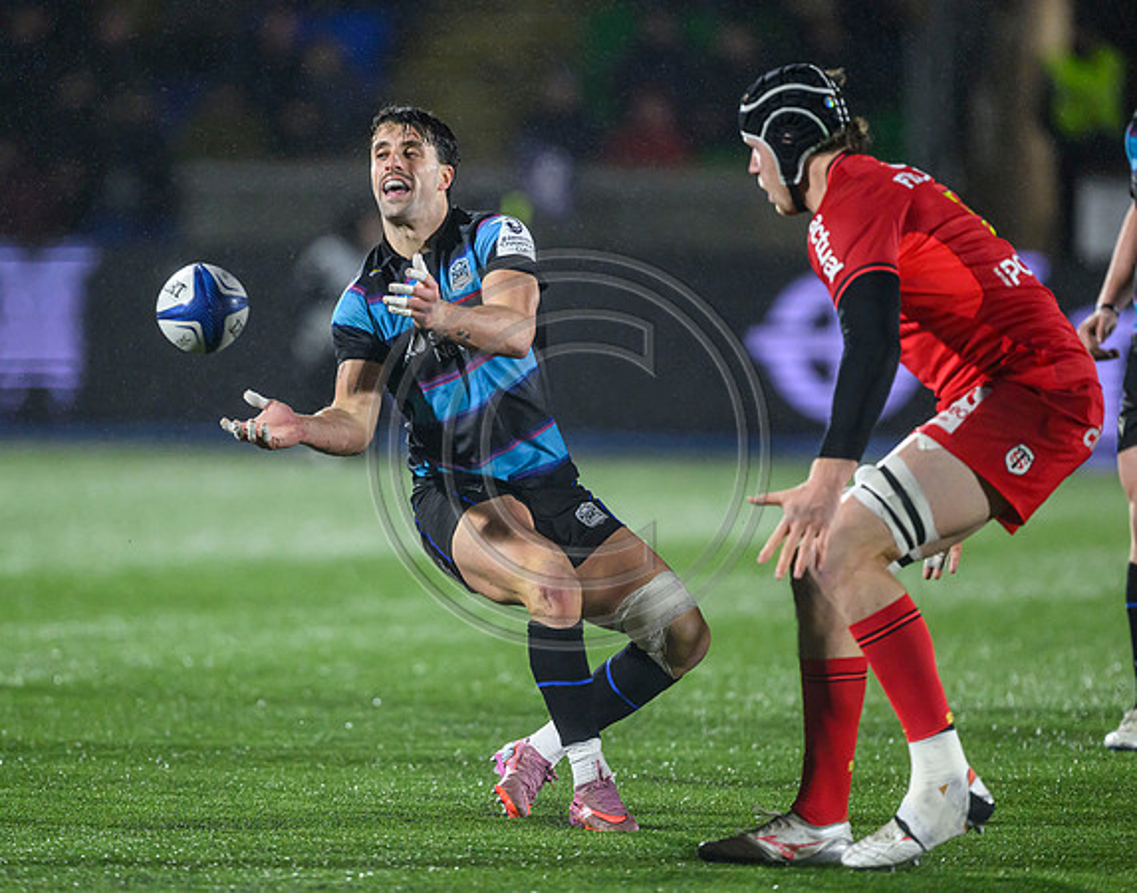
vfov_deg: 3.2
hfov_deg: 4.0
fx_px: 16089
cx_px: 413
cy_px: 483
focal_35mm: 482
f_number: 3.2
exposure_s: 1/2000
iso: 5000
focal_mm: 400
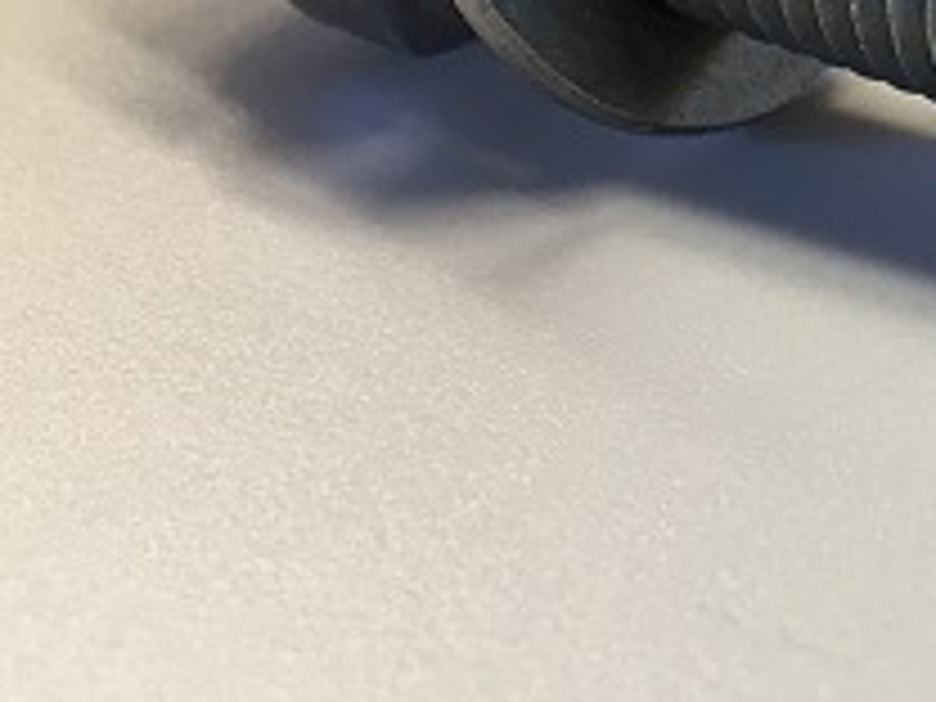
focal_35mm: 93
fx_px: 2515
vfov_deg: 15.9
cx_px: 1346
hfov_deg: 18.9
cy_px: 333
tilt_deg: -31.9
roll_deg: +1.2
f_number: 2.2
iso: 50
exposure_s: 1/33
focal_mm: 4.15
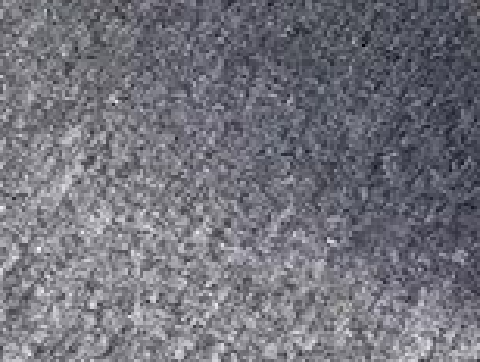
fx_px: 2514
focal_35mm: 181
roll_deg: +0.4
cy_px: -579
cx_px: 1287
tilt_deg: -19.1
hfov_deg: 9.3
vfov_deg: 7.5
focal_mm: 3.3
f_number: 2.4
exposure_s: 1/431
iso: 25
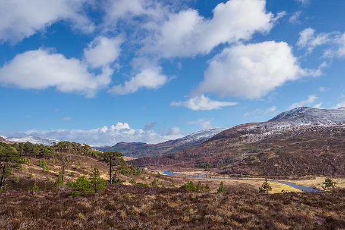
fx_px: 259
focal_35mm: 27
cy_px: 129
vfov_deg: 47.8
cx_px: 172
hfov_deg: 67.3
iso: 200
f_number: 7.1
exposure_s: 1/500
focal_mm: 13
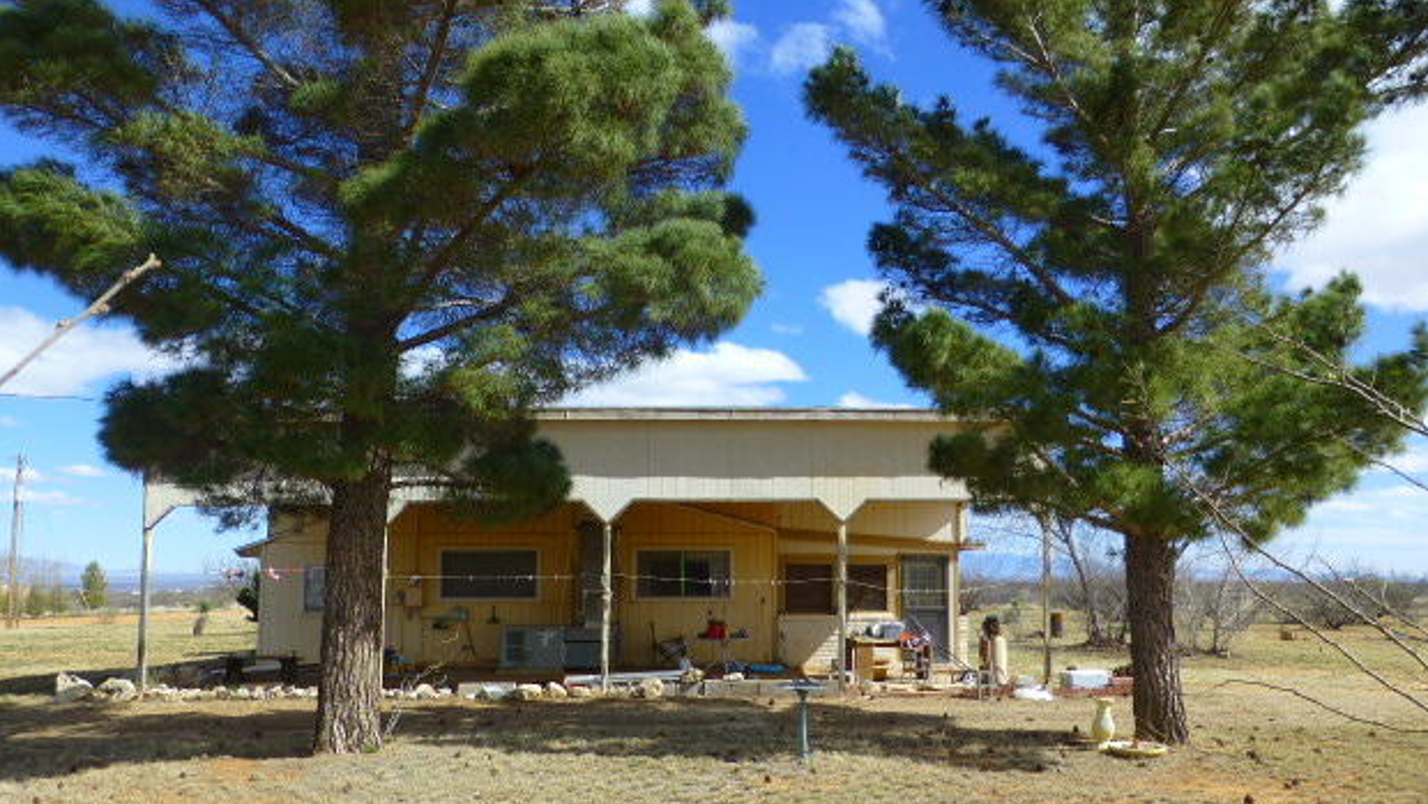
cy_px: 477
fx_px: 1023
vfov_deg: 42.7
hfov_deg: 69.9
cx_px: 716
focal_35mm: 27
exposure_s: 1/640
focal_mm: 4.3
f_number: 4
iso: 100
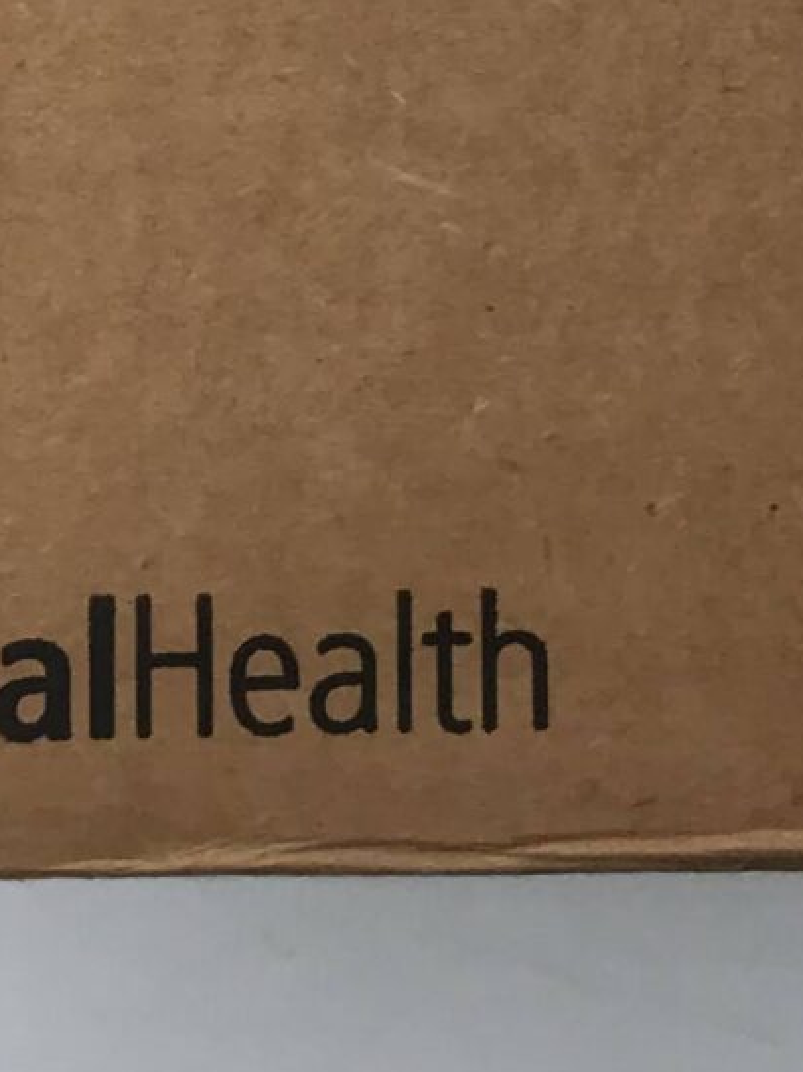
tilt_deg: -81.0
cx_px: 801
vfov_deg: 12.9
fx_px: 4084
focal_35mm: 132
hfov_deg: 11.1
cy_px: -1094
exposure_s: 1/60
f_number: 1.8
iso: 25
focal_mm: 3.99
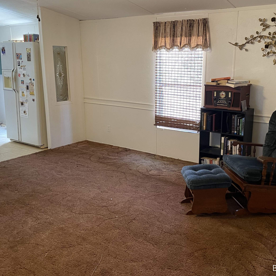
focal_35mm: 34
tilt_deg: -12.1
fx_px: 307
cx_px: 161
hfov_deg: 48.3
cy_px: 133
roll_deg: -0.6
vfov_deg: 48.4
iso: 320
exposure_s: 1/60
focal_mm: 4.2
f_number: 1.6
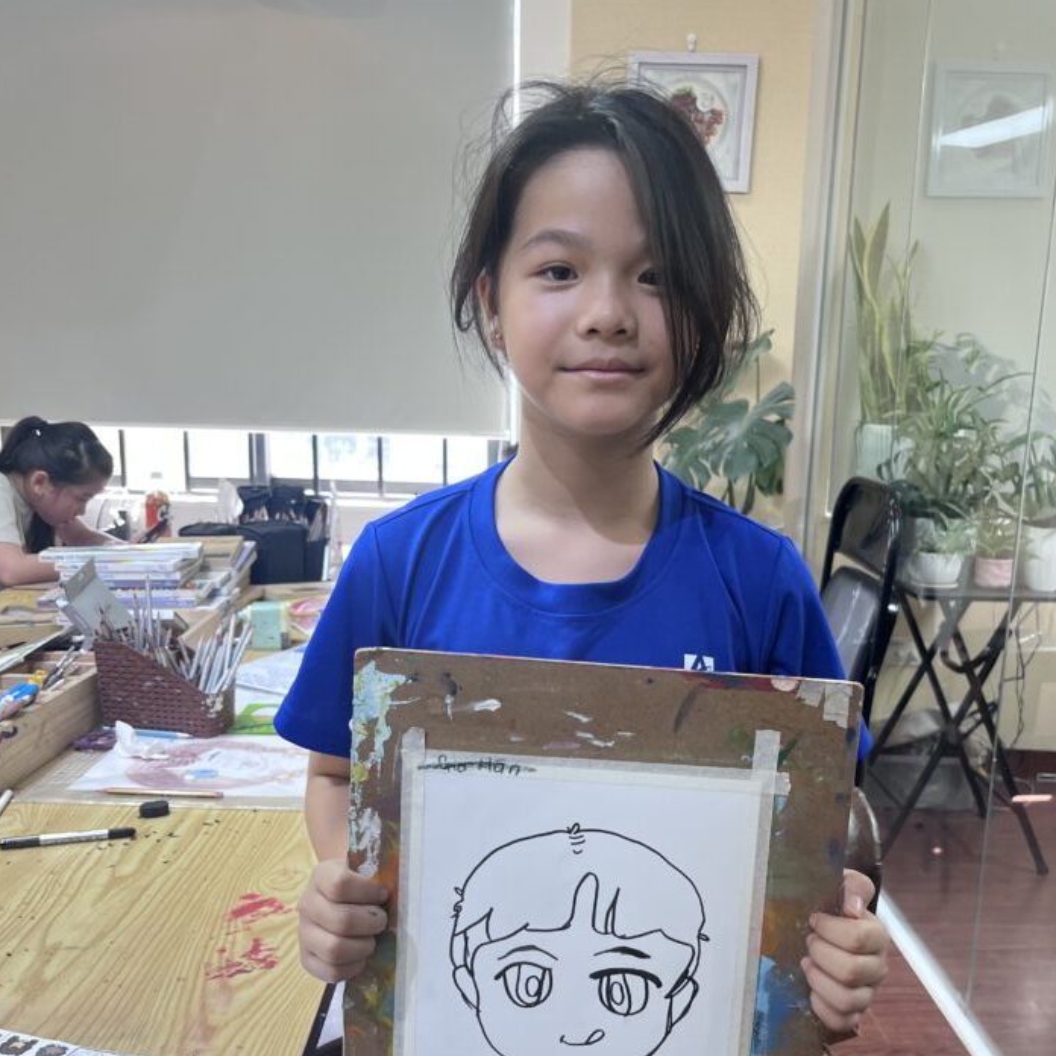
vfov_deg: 49.5
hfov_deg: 49.7
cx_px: 539
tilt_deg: -11.6
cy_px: 628
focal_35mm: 33
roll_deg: +0.5
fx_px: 1139
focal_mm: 5.1
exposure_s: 1/100
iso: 100
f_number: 1.6
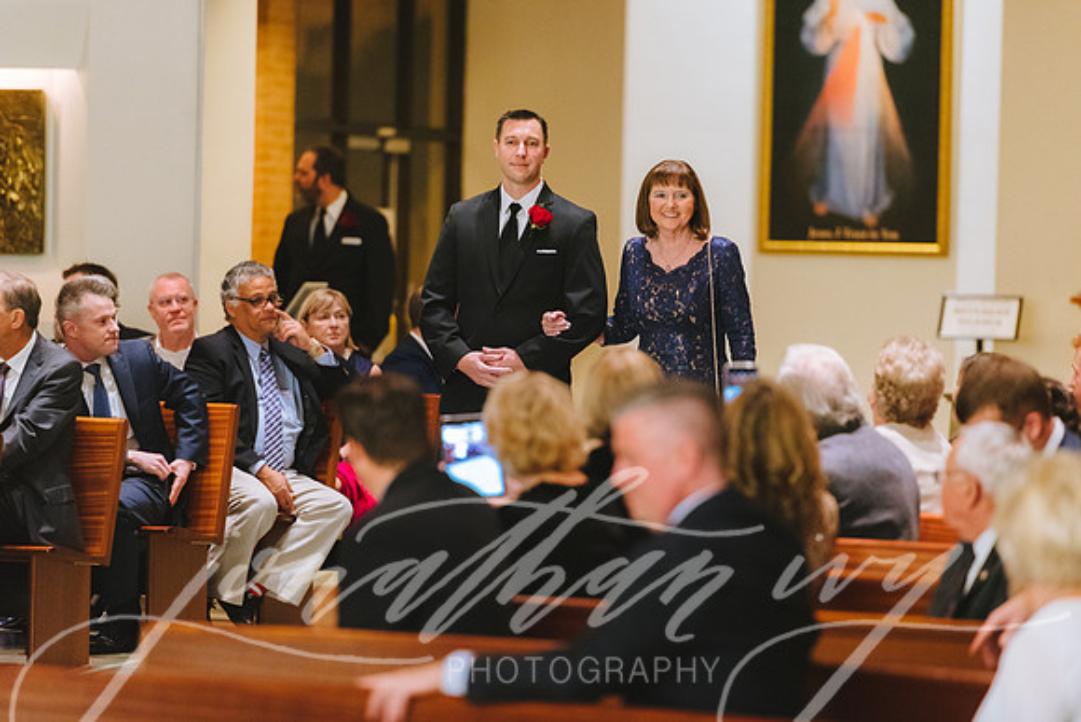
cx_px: 540
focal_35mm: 200
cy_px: 361
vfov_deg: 6.9
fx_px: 6007
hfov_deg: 10.3
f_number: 2.8
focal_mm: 200
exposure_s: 1/100
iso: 6400
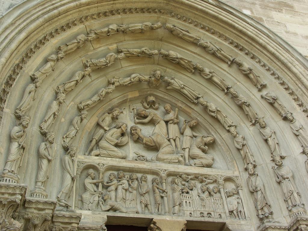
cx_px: 154
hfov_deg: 43.9
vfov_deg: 33.6
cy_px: 116
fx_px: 383
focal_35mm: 43
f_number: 5.6
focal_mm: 11.11
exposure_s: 1/125
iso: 64
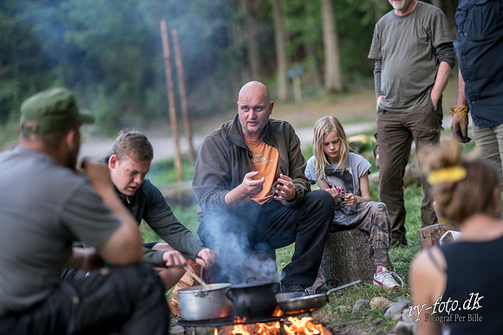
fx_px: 1188
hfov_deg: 23.9
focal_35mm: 85
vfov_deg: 16.1
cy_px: 168
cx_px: 252
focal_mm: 85
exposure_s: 1/320
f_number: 1.6
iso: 200
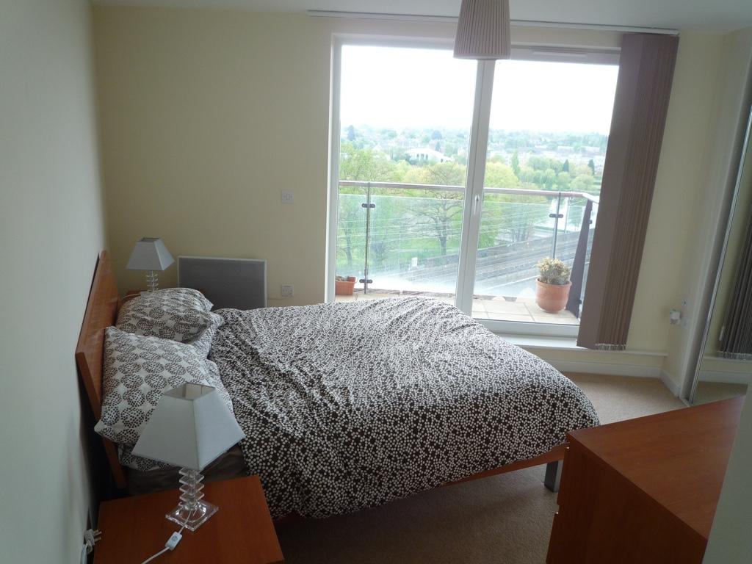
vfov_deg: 54.9
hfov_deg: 69.4
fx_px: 543
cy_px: 282
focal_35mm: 25
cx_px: 376
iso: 100
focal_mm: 4.4
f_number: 2.8
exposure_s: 1/80
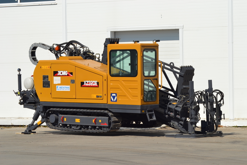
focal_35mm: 105
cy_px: 82
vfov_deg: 13.0
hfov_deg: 19.5
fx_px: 720
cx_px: 124
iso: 100
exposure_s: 1/200
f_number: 13
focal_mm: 70
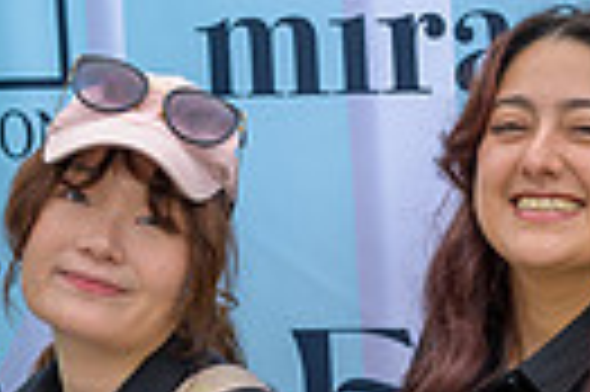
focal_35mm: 231
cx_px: 410
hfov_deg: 8.9
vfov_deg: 5.8
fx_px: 3781
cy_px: 674
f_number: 4
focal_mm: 52
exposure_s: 1/200
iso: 125
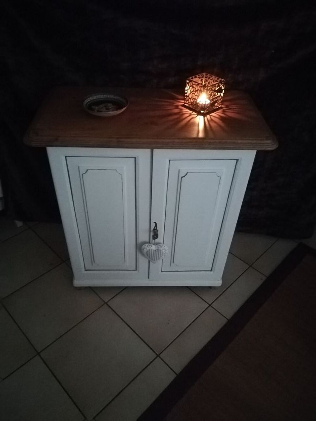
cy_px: 210
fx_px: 316
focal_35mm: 26
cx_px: 158
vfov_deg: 67.3
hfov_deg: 53.1
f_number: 2.2
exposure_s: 1/15
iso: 3200
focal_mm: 3.83
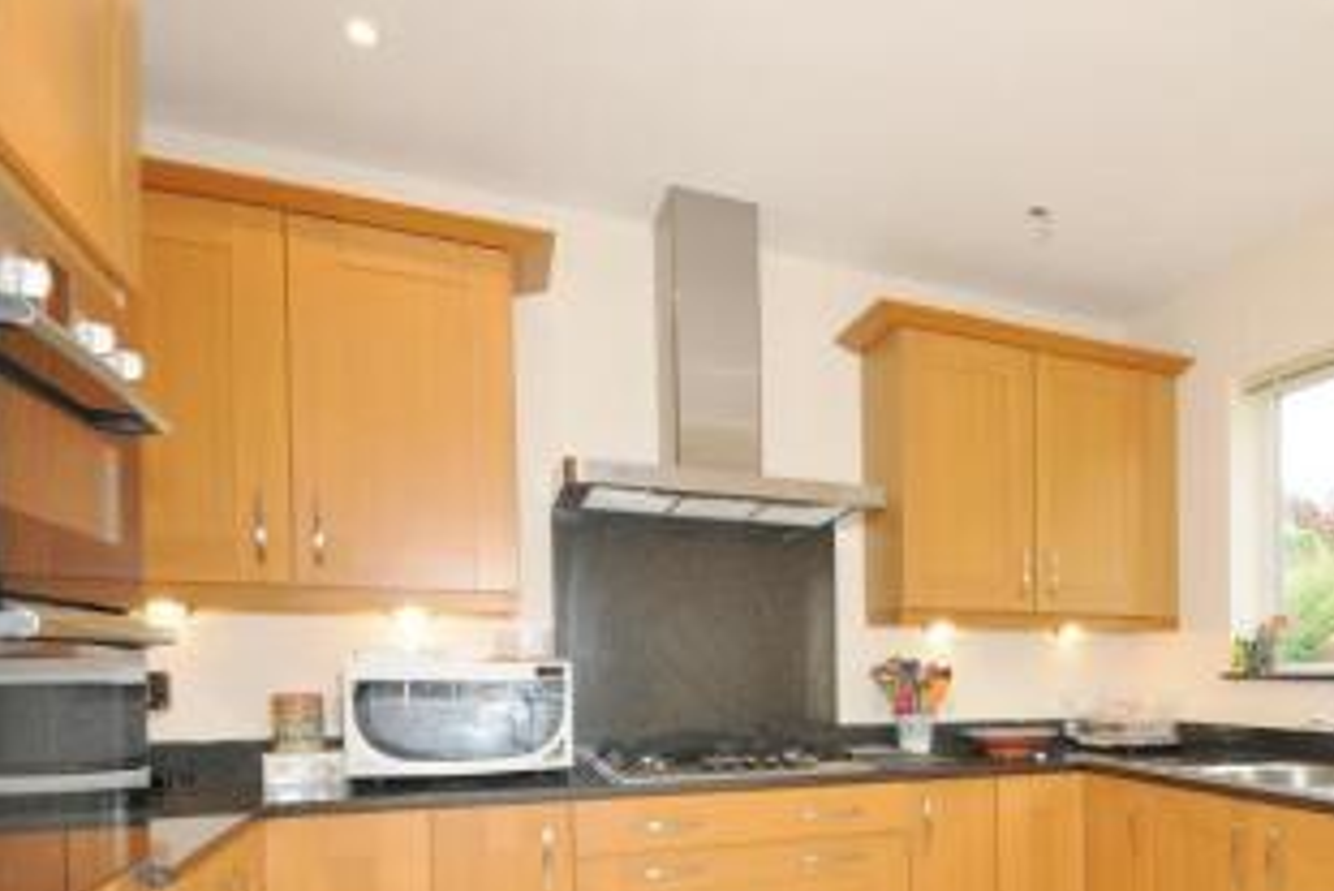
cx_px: 878
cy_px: 609
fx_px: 853
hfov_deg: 74.0
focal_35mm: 23
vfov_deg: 53.8
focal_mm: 10
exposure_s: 1/13
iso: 400
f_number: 8
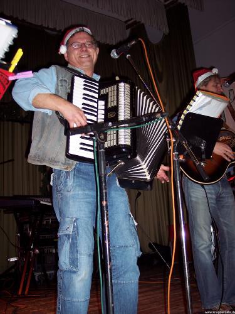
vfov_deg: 47.9
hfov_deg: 36.8
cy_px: 157
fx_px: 353
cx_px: 118
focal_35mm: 39
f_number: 2.8
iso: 100
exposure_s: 1/60
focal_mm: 8
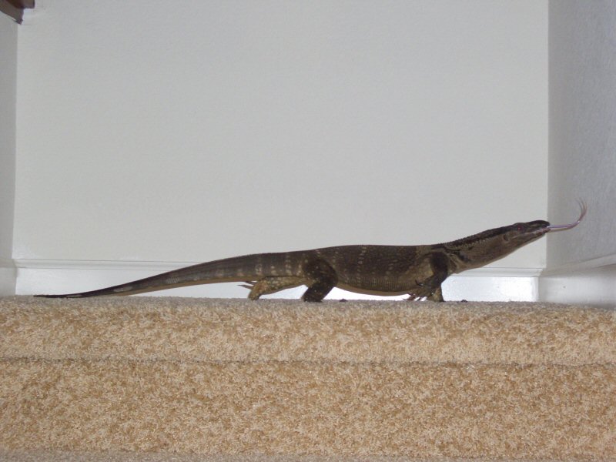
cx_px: 308
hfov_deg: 26.3
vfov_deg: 19.9
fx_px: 1317
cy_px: 231
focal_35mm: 74
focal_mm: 12.2
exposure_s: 1/60
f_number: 3.9
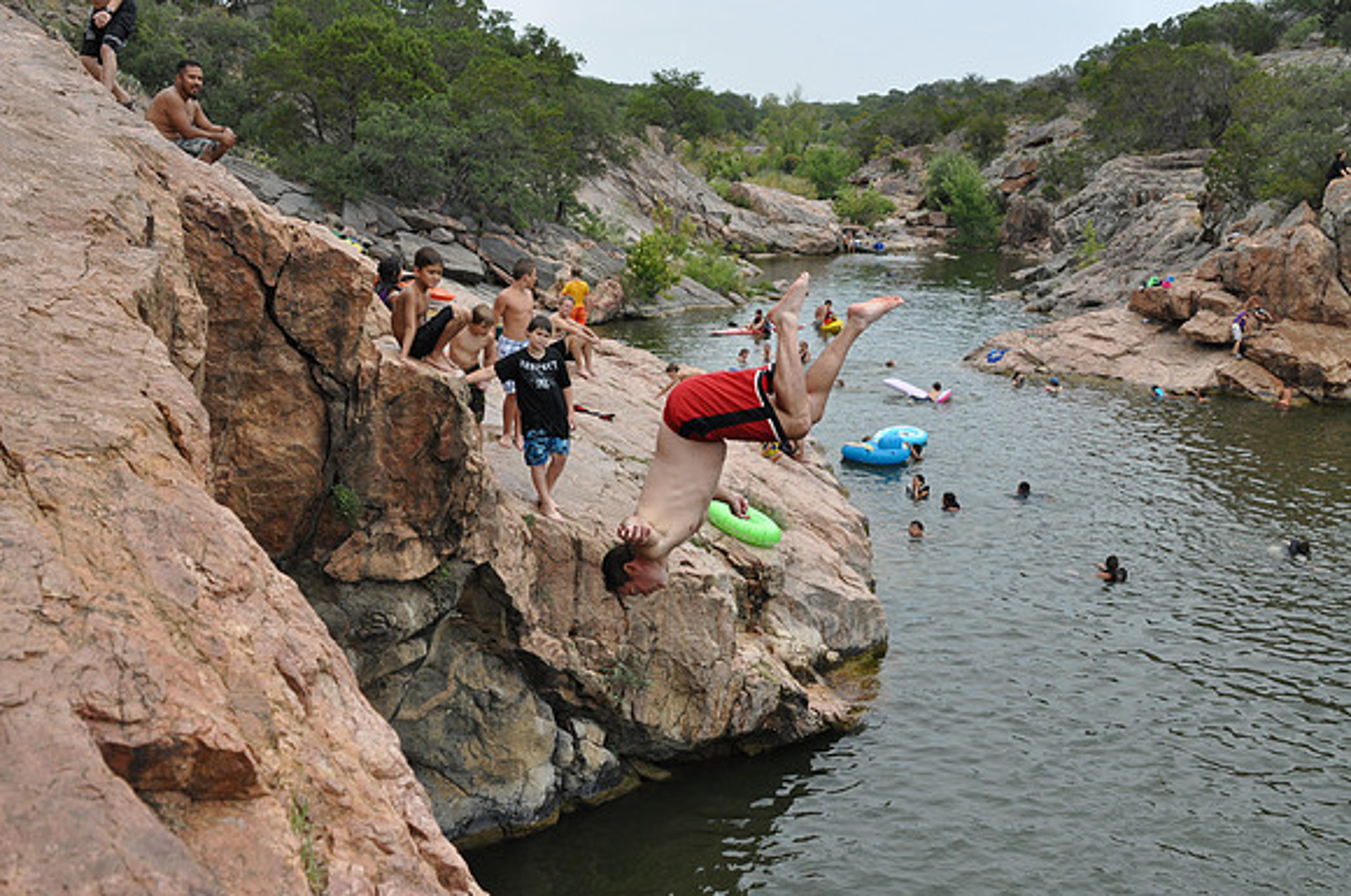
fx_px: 1349
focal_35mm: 36
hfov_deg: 53.2
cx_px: 676
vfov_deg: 36.8
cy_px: 448
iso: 400
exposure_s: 1/1600
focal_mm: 24
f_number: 5.6
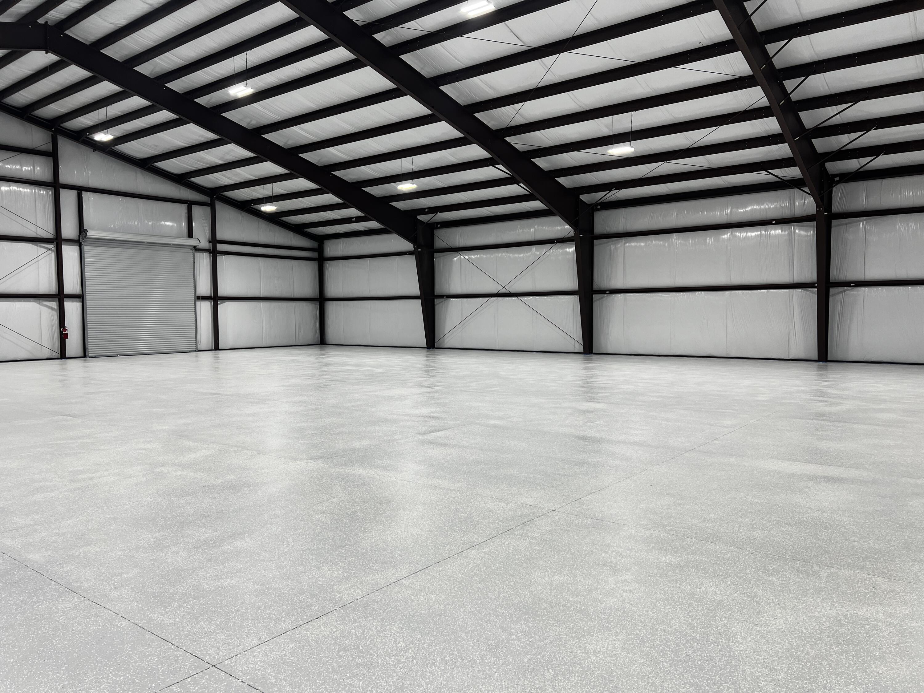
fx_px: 694
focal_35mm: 26
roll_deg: +1.1
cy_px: 346
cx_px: 462
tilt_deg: -4.2
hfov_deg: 67.3
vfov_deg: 53.1
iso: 64
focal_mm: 5.7
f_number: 1.5
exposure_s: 1/121
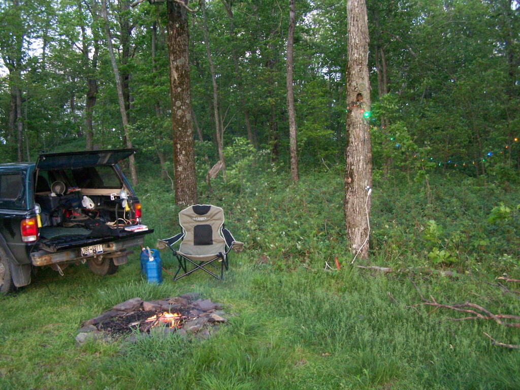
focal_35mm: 38
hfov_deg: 49.0
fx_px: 571
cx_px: 260
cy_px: 195
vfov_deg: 37.7
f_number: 2.8
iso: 400
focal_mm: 6.3
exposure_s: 1/50
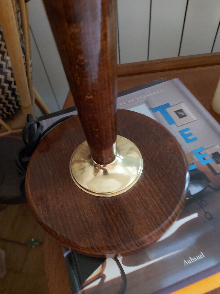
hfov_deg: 53.1
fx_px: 220
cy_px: 147
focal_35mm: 26
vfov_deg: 67.3
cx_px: 110
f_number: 1.7
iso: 640
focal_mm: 3.92
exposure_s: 1/20
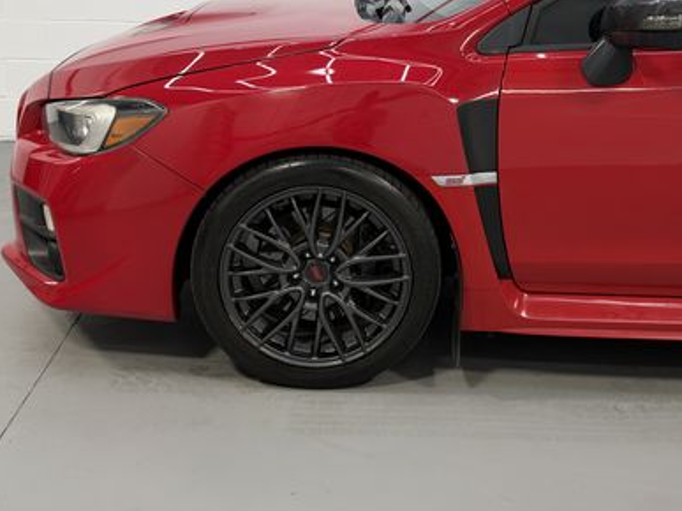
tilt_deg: -14.5
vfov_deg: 30.0
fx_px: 945
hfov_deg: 39.6
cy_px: 169
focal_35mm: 48
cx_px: 389
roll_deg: -2.3
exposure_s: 1/125
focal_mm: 6.93
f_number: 1.8
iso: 50
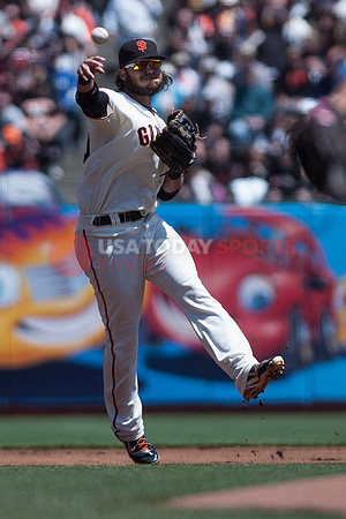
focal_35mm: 450
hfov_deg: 3.1
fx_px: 6487
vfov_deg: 4.6
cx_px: 173
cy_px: 260
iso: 200
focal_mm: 300
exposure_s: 1/3200
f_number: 2.8
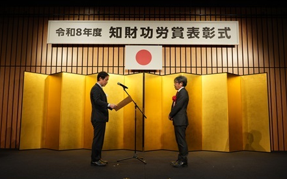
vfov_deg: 41.7
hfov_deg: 62.7
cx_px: 143
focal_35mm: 30
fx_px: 236
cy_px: 95
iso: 640
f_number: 4
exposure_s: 1/320
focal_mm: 29.1
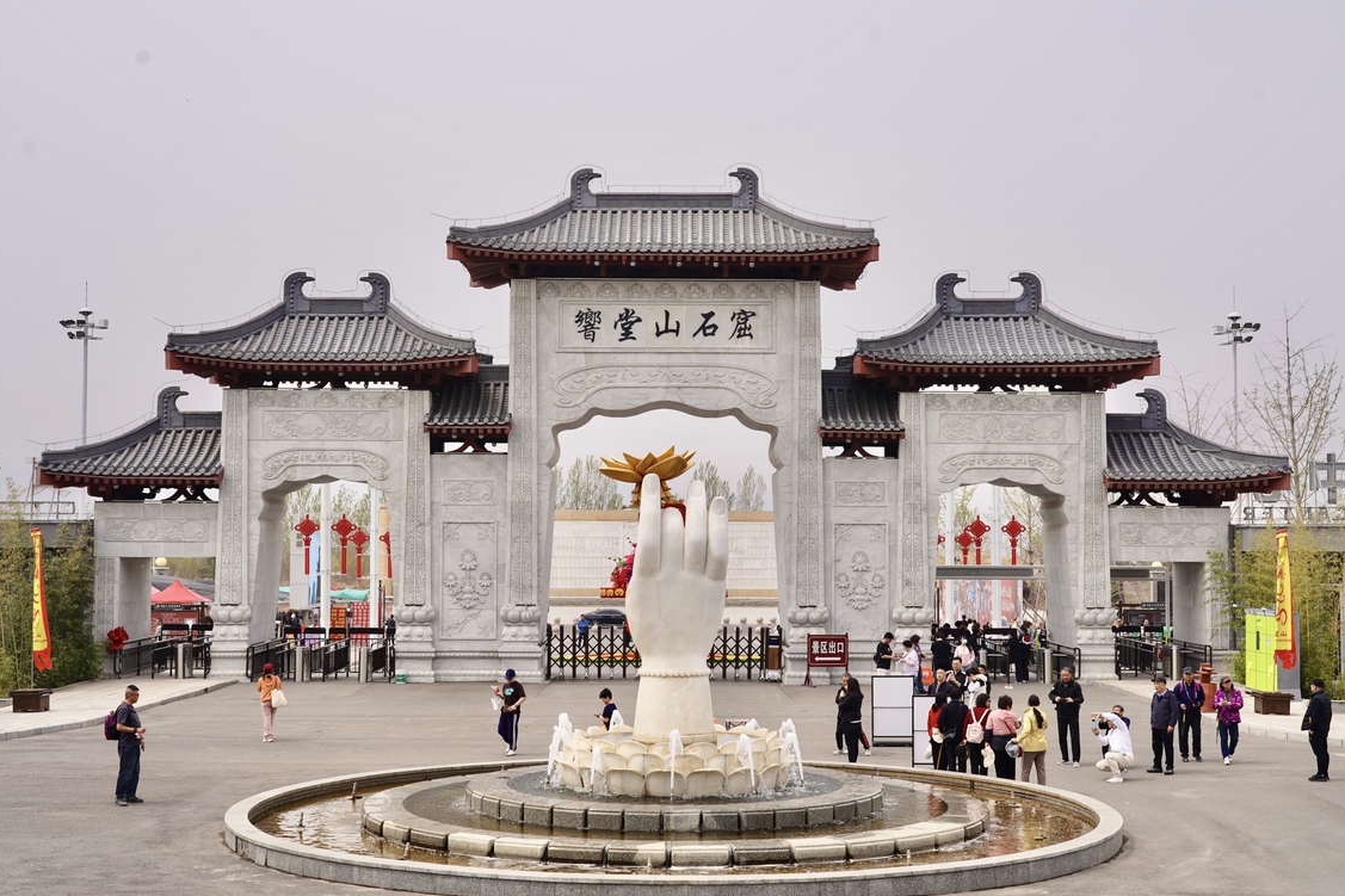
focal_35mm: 49
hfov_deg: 40.3
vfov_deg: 27.5
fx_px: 1830
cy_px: 428
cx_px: 671
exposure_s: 1/125
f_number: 9
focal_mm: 46
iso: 50
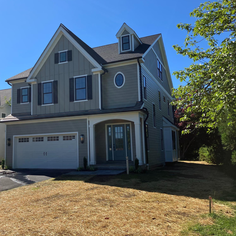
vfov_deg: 48.5
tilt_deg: +8.4
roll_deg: +1.8
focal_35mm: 34
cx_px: 83
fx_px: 262
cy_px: 118
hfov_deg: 47.8
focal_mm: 3.99
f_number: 1.8
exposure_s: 1/1799
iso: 32
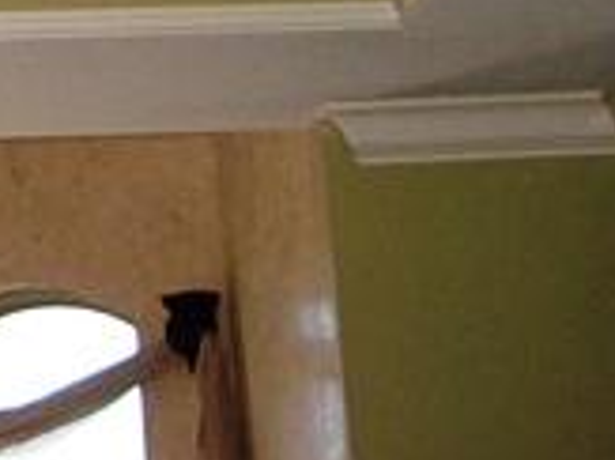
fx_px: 2645
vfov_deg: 9.8
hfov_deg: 12.3
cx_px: -441
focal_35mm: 149
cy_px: -49
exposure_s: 1/60
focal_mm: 5.8
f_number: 2.6
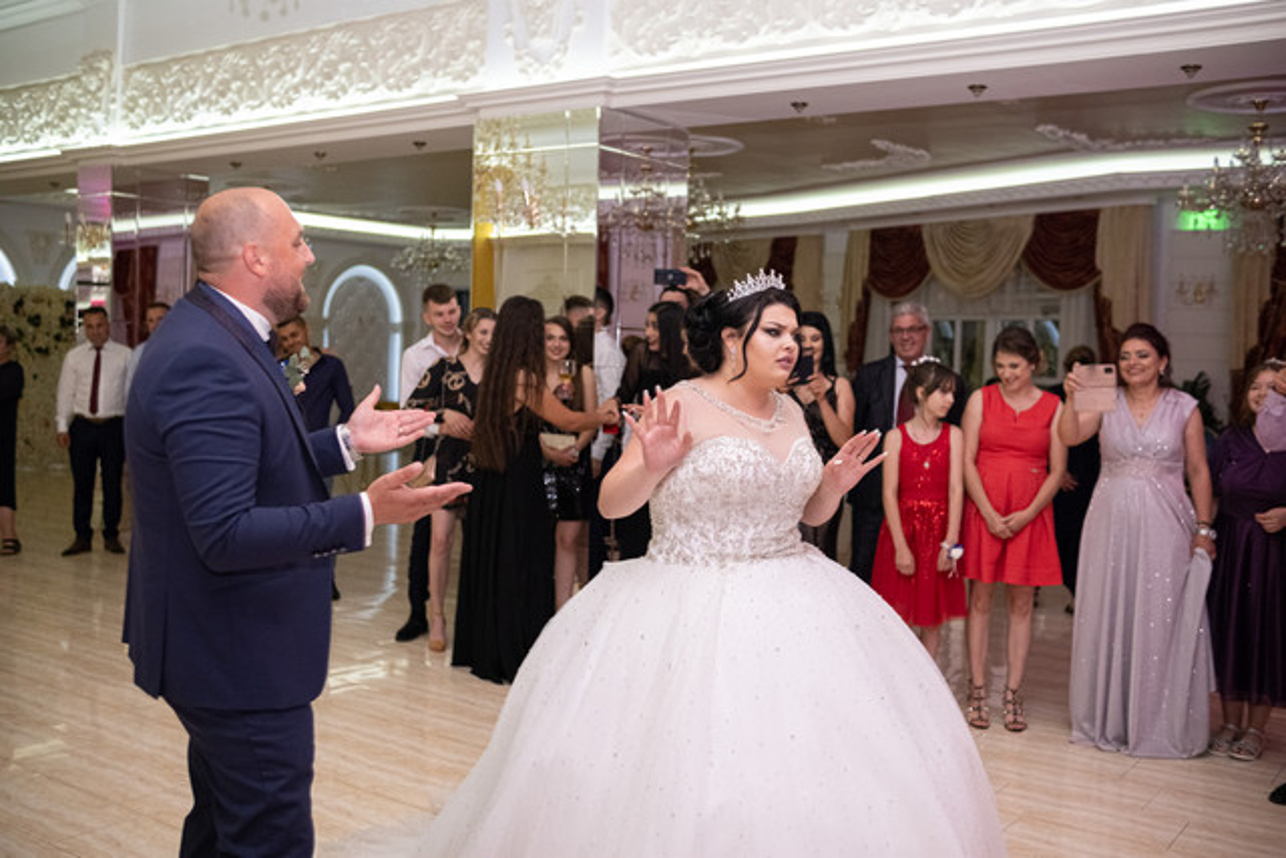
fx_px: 1250
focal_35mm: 35
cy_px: 429
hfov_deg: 54.4
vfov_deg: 37.9
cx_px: 643
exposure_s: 1/125
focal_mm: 23
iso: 1600
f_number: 2.2
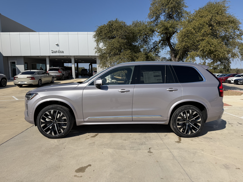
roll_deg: +0.5
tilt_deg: -6.6
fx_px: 168
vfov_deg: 56.8
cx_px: 122
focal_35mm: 24
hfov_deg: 71.6
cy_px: 91
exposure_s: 1/8130
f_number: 1.78
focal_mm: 6.76
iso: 80
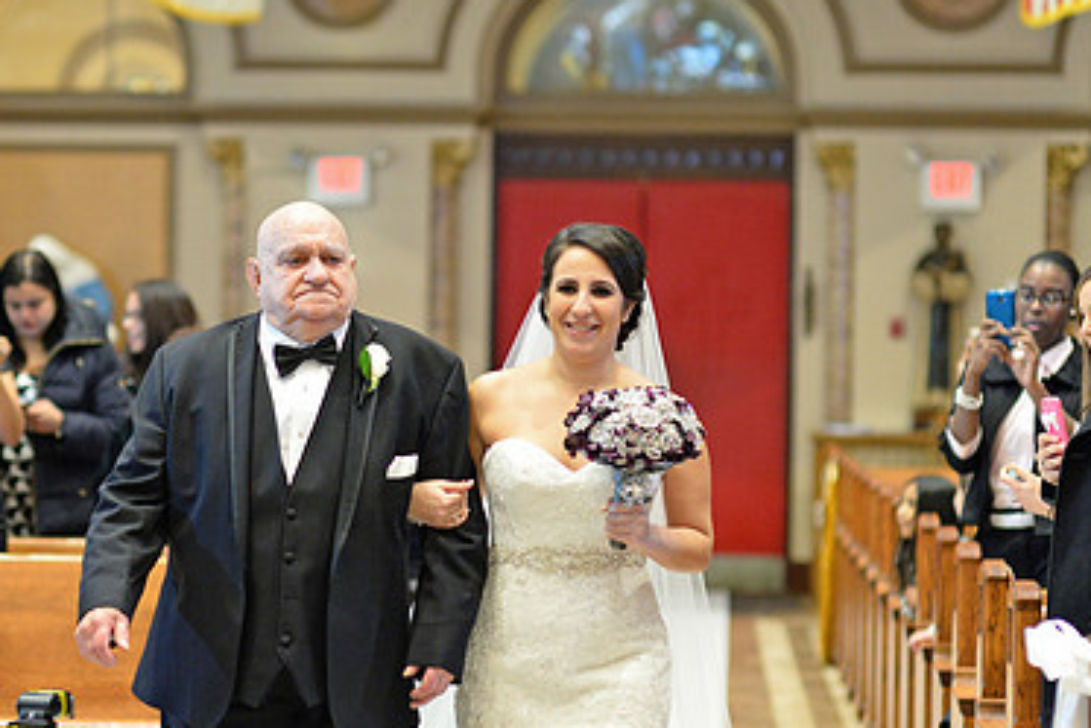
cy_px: 406
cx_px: 328
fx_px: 4002
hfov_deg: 15.5
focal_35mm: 132
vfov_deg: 10.4
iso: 3200
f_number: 2.2
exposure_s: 1/250
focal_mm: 85
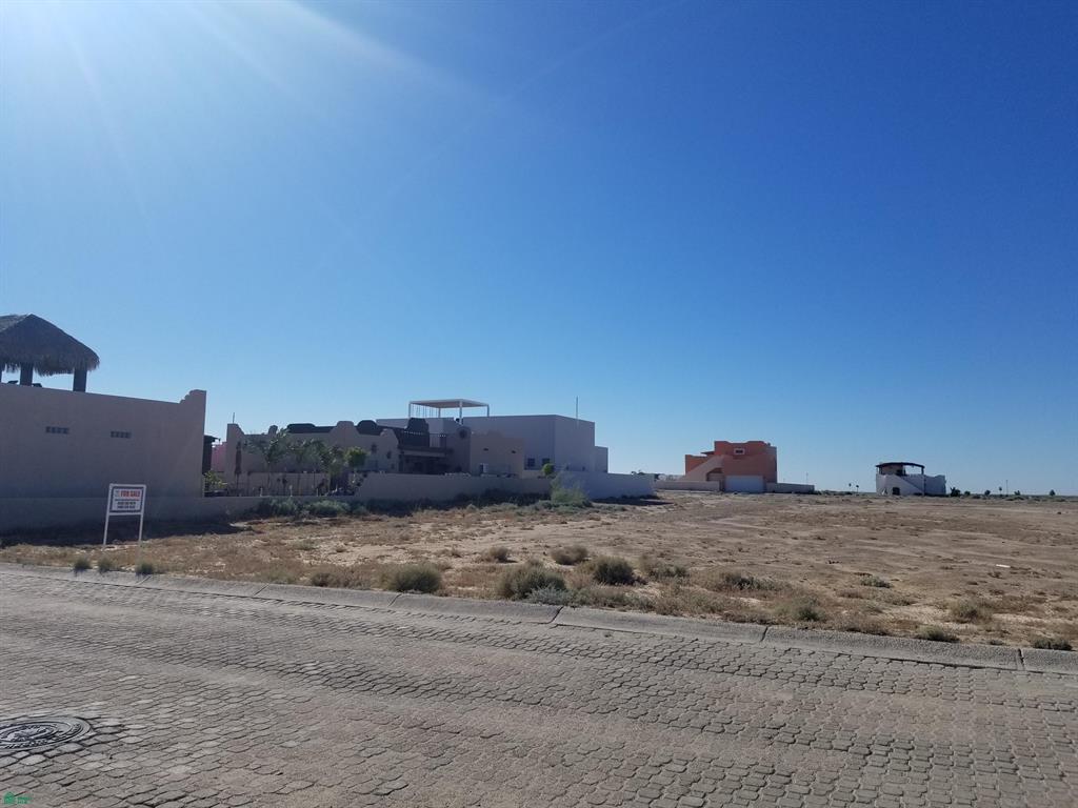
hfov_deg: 67.3
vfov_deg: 53.1
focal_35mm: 26
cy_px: 404
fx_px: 810
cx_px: 539
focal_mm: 4.25
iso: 50
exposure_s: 1/6368
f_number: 1.7
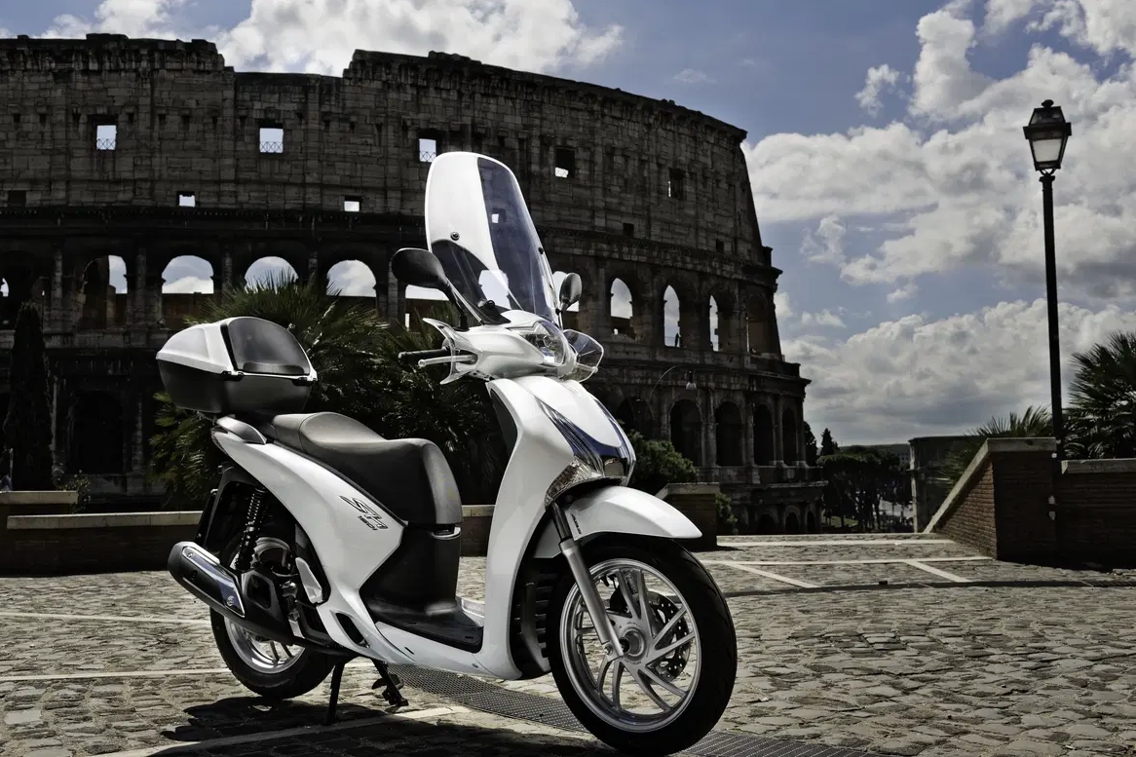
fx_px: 1104
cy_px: 387
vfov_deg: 37.8
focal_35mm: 35
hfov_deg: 54.4
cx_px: 559
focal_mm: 34
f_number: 8
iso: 50
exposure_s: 1/250
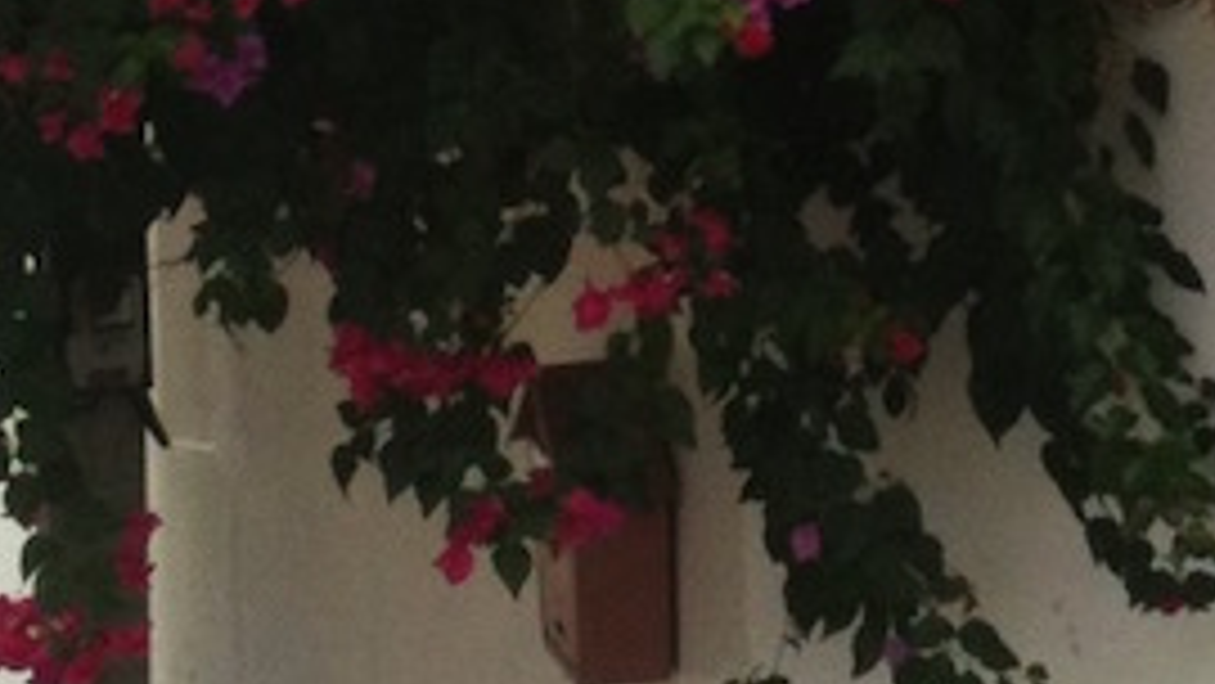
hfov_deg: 11.9
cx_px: 824
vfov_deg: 6.6
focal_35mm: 181
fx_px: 5832
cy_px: -495
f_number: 2.8
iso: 64
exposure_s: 1/339
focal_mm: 3.85
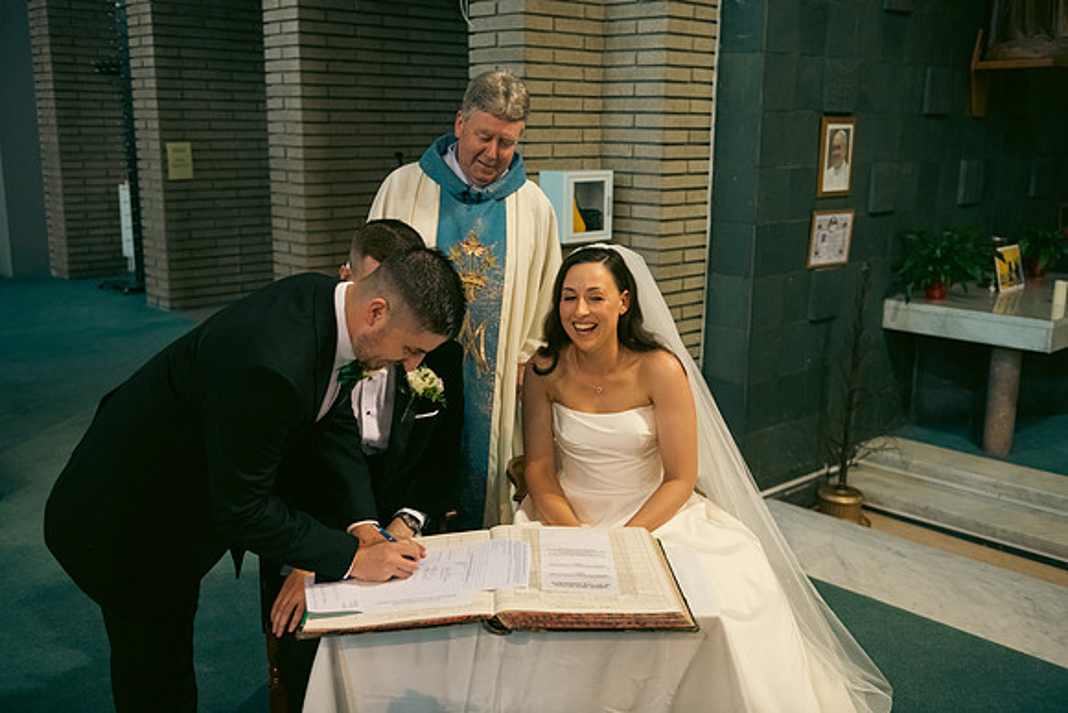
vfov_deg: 36.9
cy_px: 356
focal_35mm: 36
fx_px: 1068
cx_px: 534
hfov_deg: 53.1
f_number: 3.5
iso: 1000
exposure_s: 1/160
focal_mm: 36
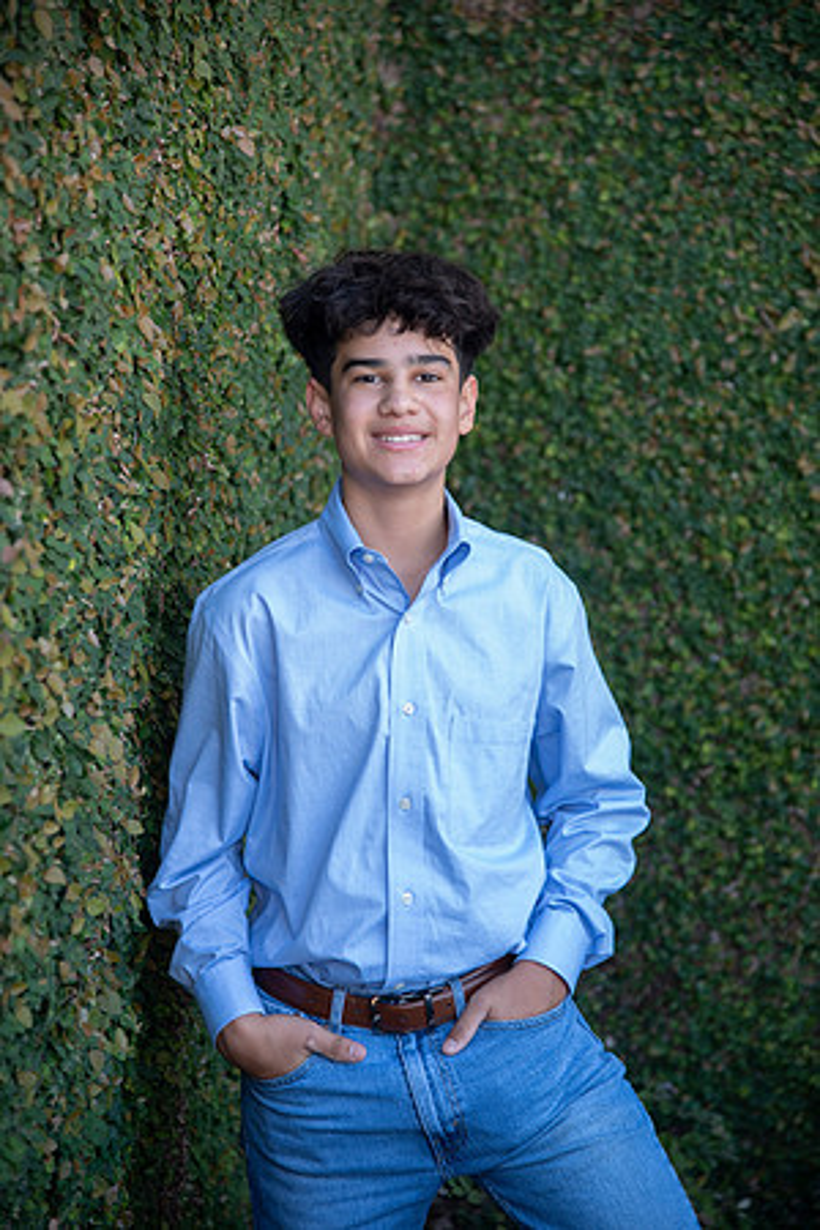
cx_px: 410
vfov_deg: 21.5
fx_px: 3246
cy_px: 615
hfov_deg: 14.4
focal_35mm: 95
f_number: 4
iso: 640
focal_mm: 95
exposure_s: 1/250
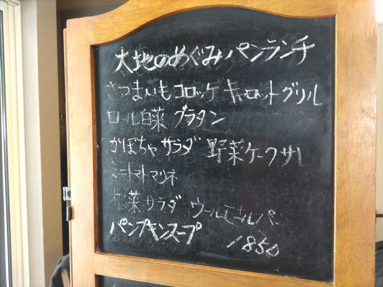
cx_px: 192
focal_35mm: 26
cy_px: 144
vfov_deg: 53.1
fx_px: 288
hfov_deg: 67.3
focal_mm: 4.8
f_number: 1.79
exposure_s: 1/50
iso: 336
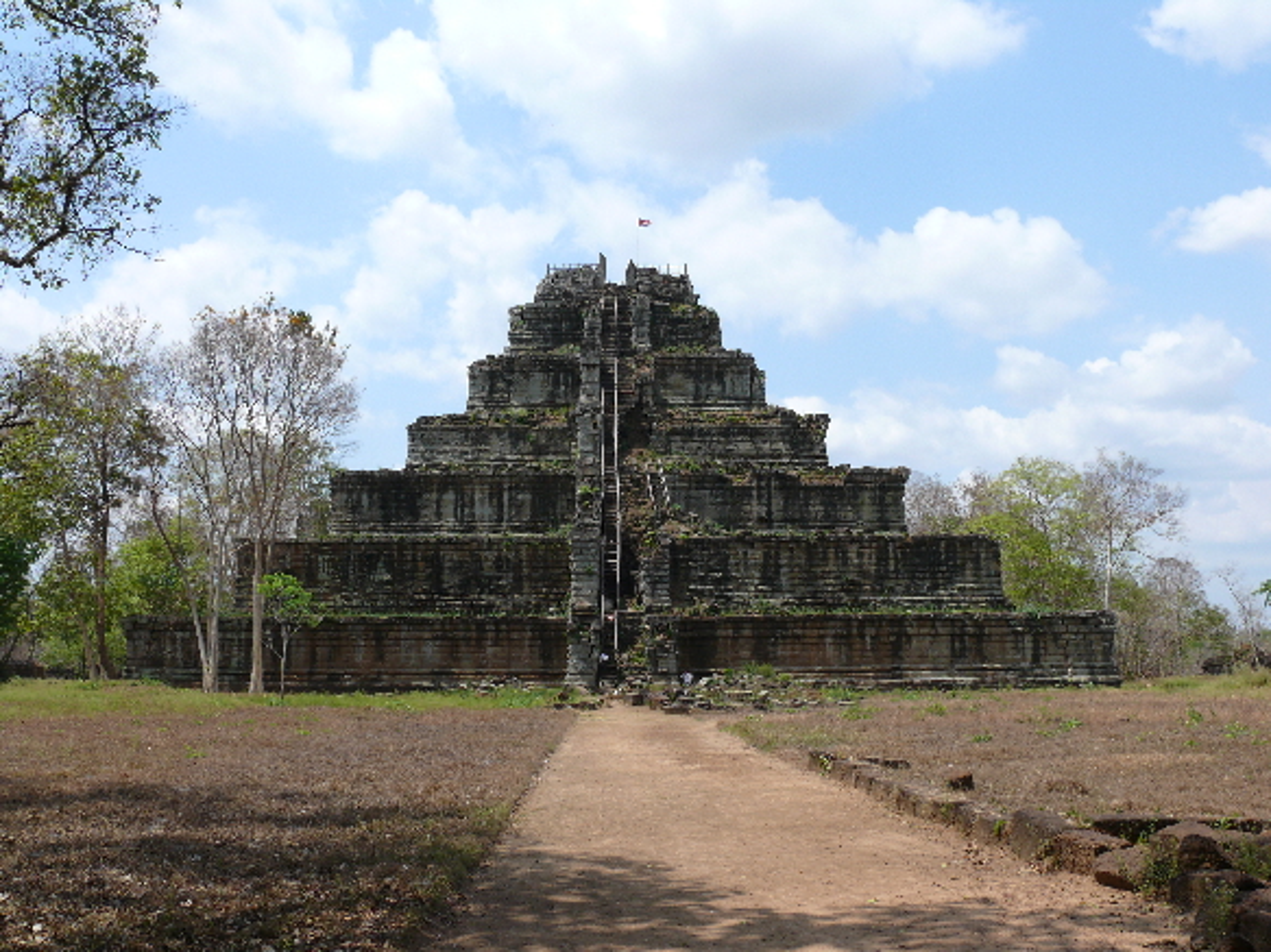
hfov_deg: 52.6
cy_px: 476
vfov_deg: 40.7
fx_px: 1285
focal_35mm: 35
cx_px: 636
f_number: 5.6
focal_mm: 7.4
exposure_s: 1/500
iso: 100
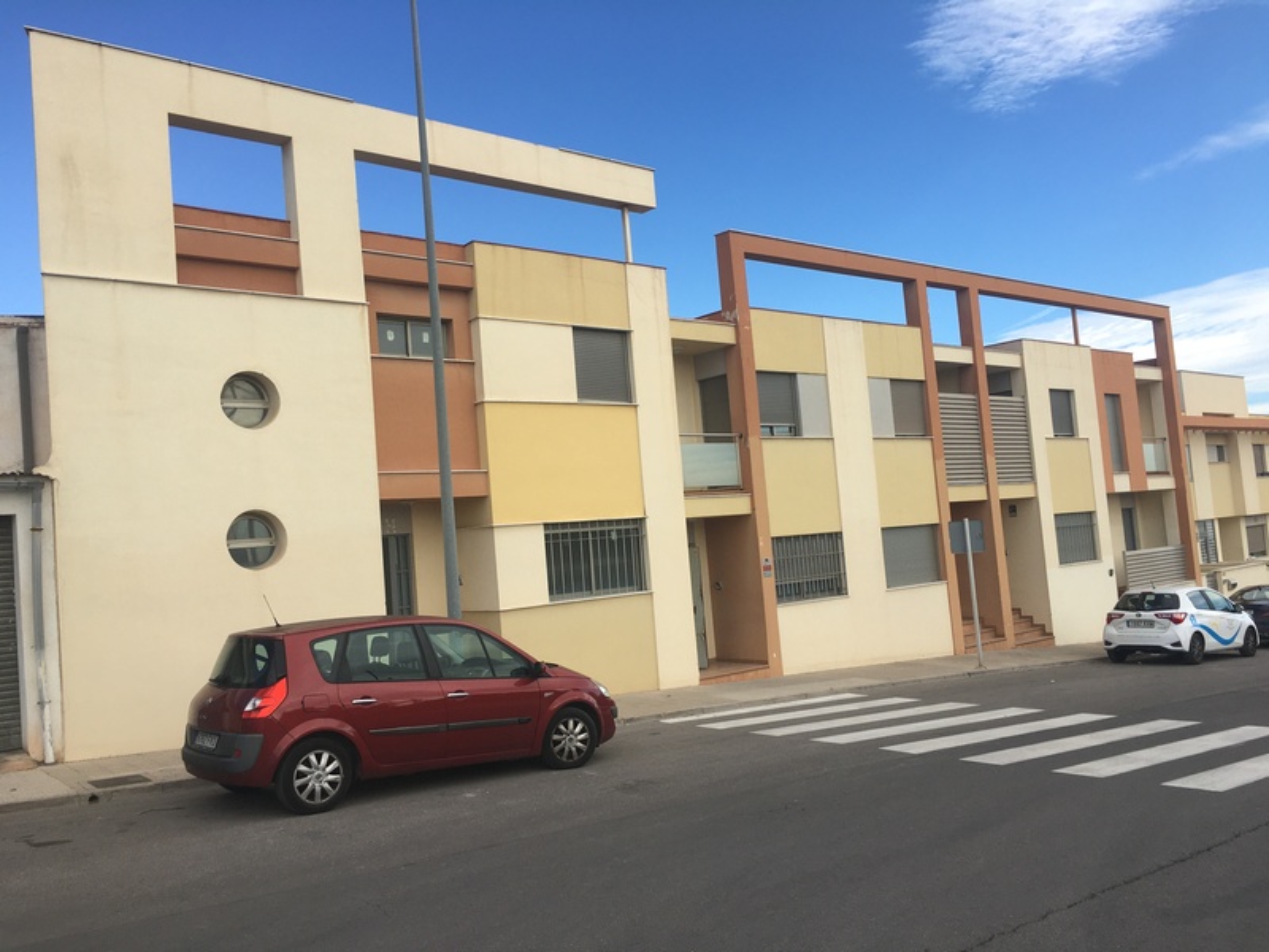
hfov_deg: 61.7
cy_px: 476
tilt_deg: +3.1
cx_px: 634
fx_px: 1063
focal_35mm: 29
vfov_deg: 48.2
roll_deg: +3.7
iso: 25
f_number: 2.2
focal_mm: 4.15
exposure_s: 1/836
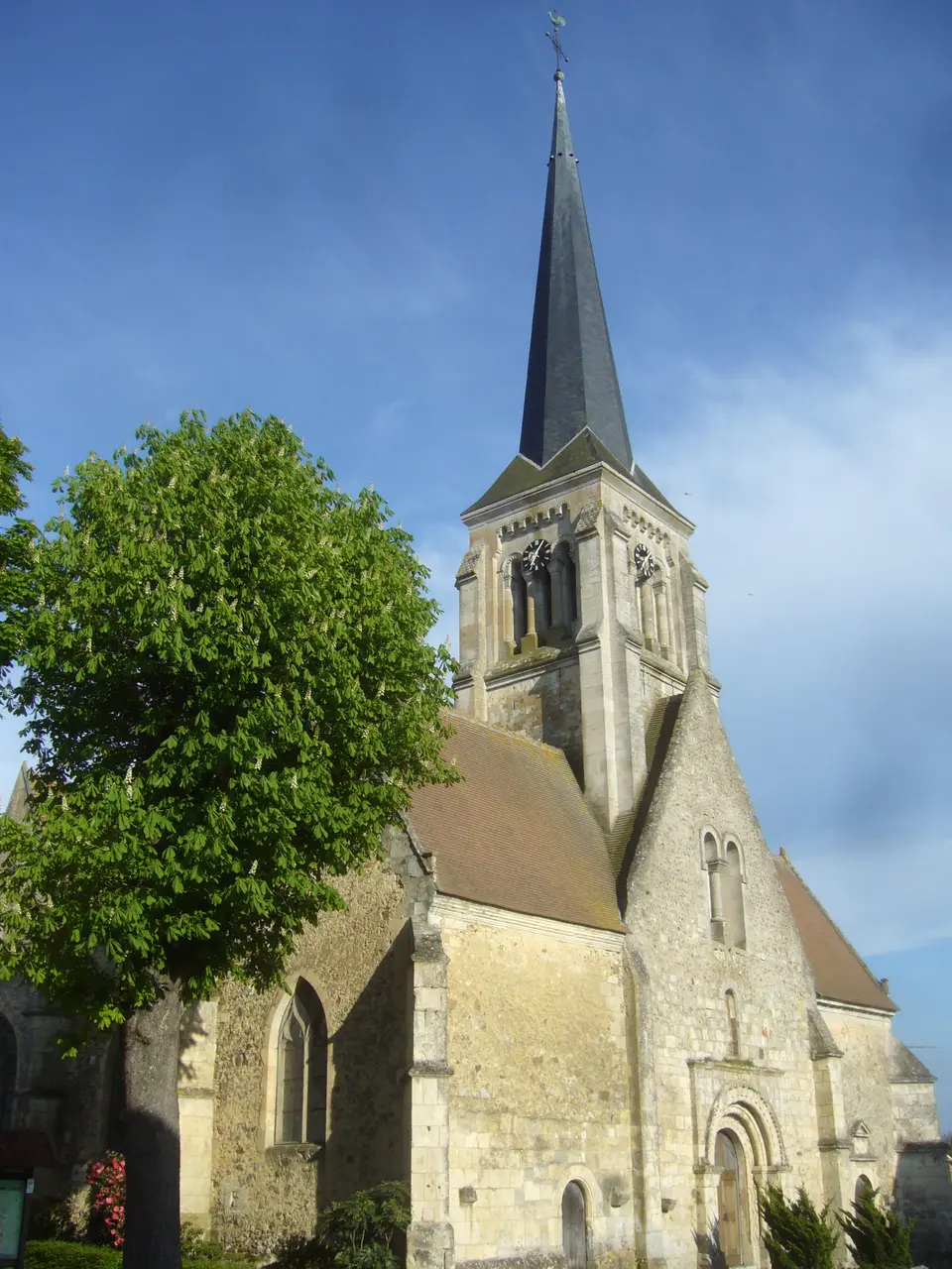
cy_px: 634
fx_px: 1283
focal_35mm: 35
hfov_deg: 40.7
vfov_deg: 52.6
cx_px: 476
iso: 100
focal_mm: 5.8
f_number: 5.6
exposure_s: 1/500
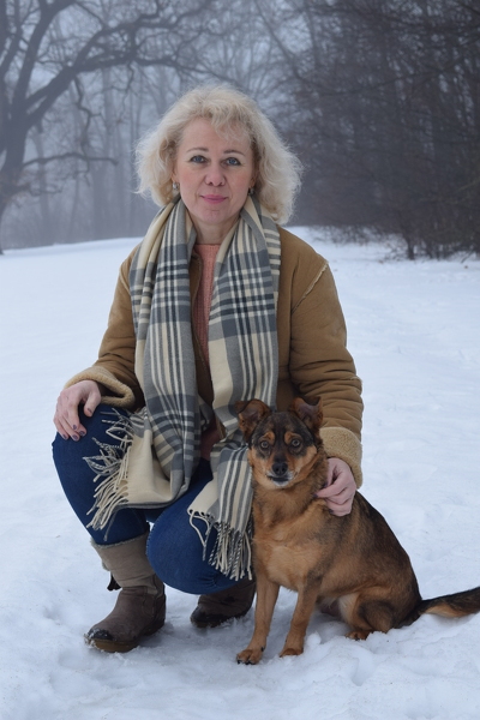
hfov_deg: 19.7
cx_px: 240
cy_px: 360
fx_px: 1380
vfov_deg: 29.2
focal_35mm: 69
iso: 250
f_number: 8
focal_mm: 46
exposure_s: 1/250
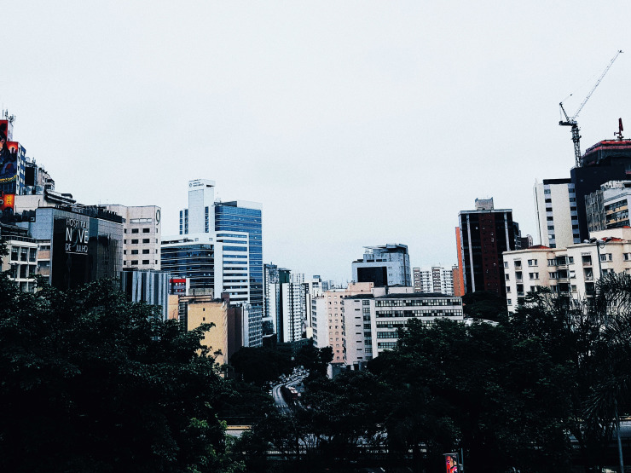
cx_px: 280
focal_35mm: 36
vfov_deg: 39.3
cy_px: 170
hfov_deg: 51.2
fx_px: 656
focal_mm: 4.2
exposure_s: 1/2576
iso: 40
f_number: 1.7
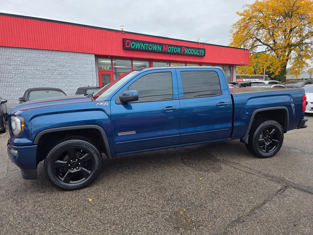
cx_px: 156
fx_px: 208
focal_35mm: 23
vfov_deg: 58.9
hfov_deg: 73.9
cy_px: 118
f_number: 1.7
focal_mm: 6.3
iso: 12
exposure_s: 1/120
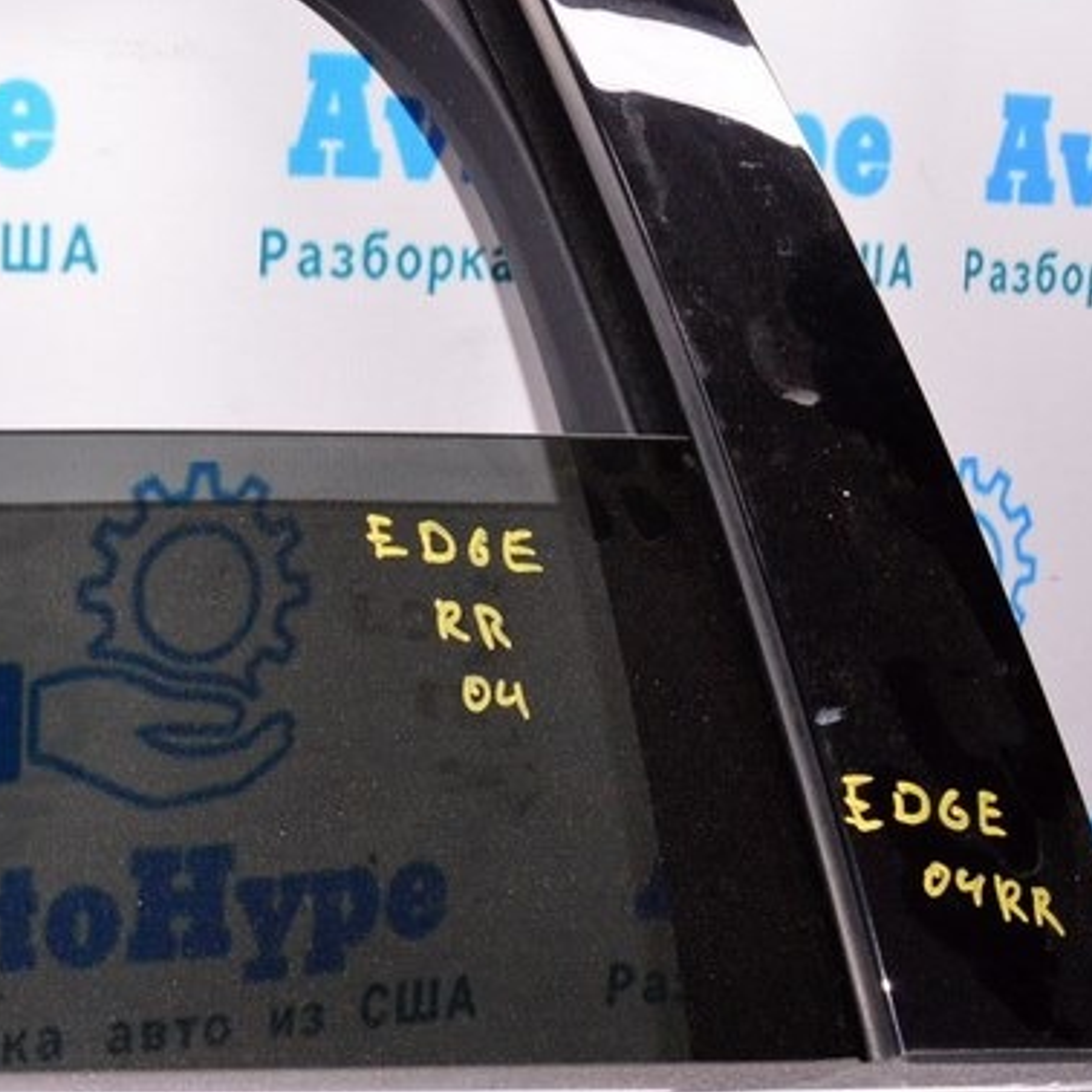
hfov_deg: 22.7
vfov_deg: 24.7
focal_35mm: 69
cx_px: -277
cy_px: 831
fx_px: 2463
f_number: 8
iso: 1600
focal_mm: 20
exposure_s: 1/200
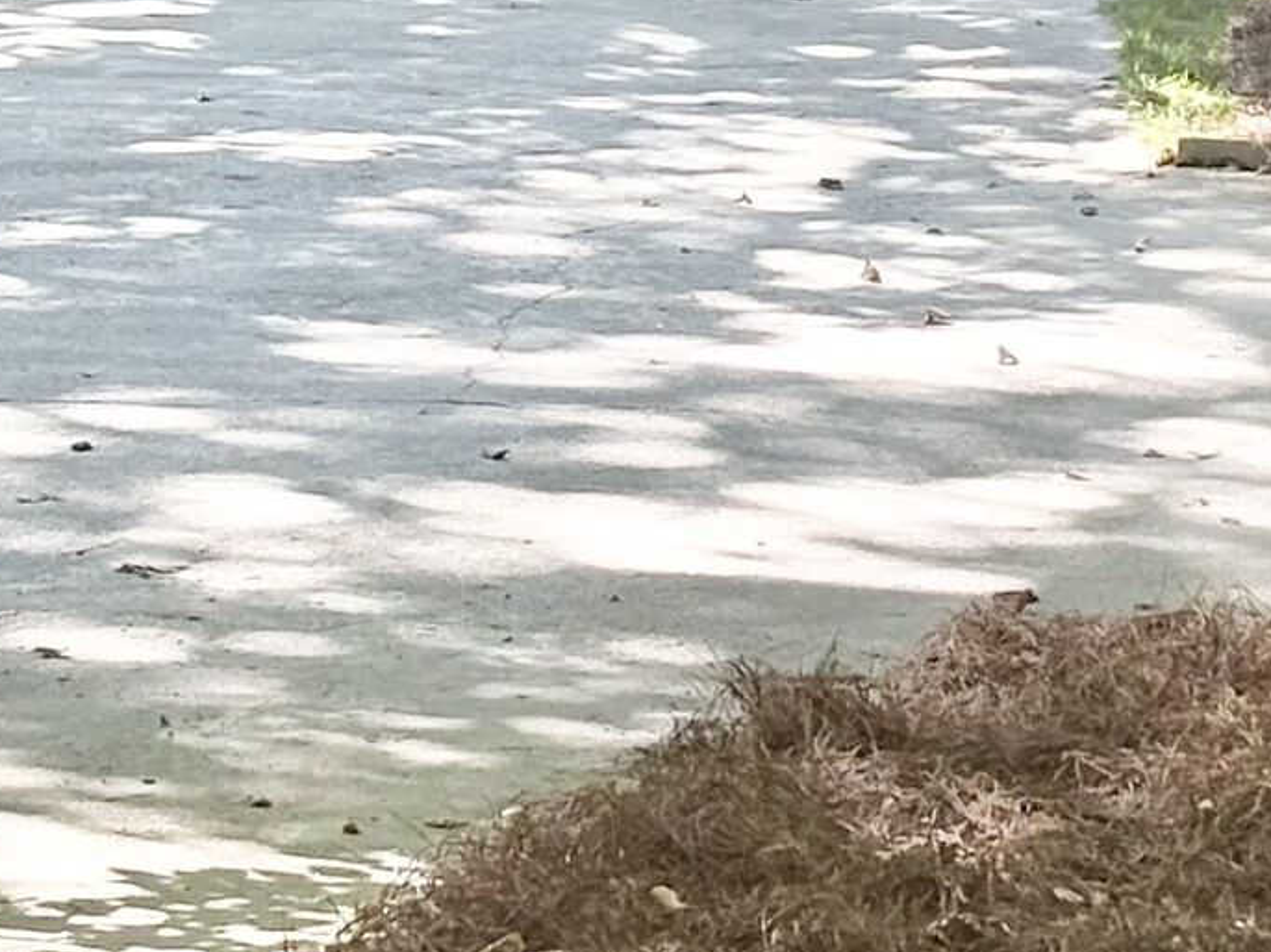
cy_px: -220
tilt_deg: -8.9
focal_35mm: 233
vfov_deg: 6.3
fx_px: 8552
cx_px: 1099
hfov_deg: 8.5
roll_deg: -0.7
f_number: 1.6
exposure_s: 1/359
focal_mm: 5.96
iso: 40
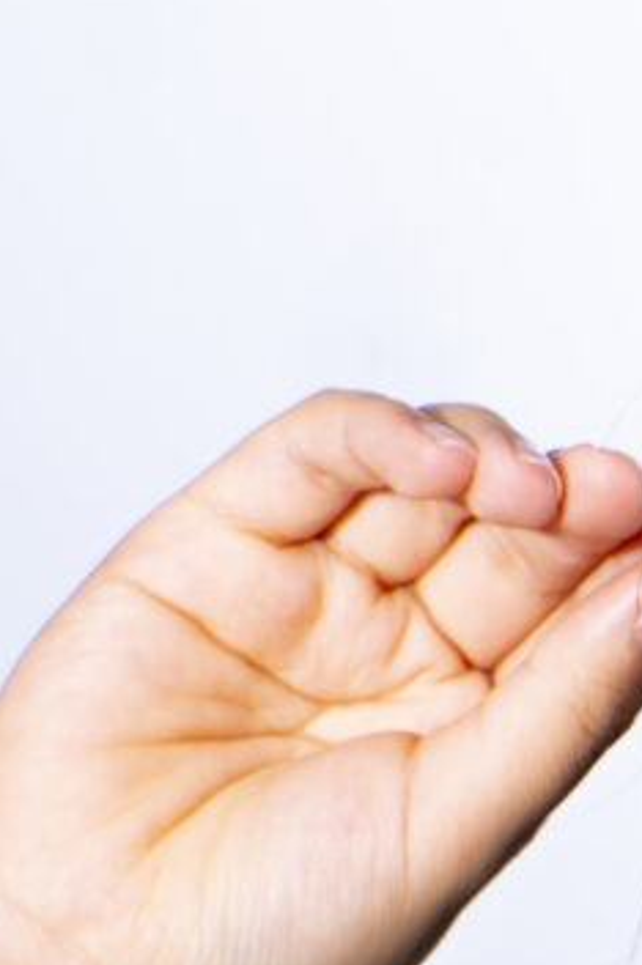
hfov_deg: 2.5
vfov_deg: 3.7
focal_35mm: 546
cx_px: 1417
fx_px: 14633
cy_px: 2177
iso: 100
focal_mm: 75
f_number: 6.3
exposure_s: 1/160
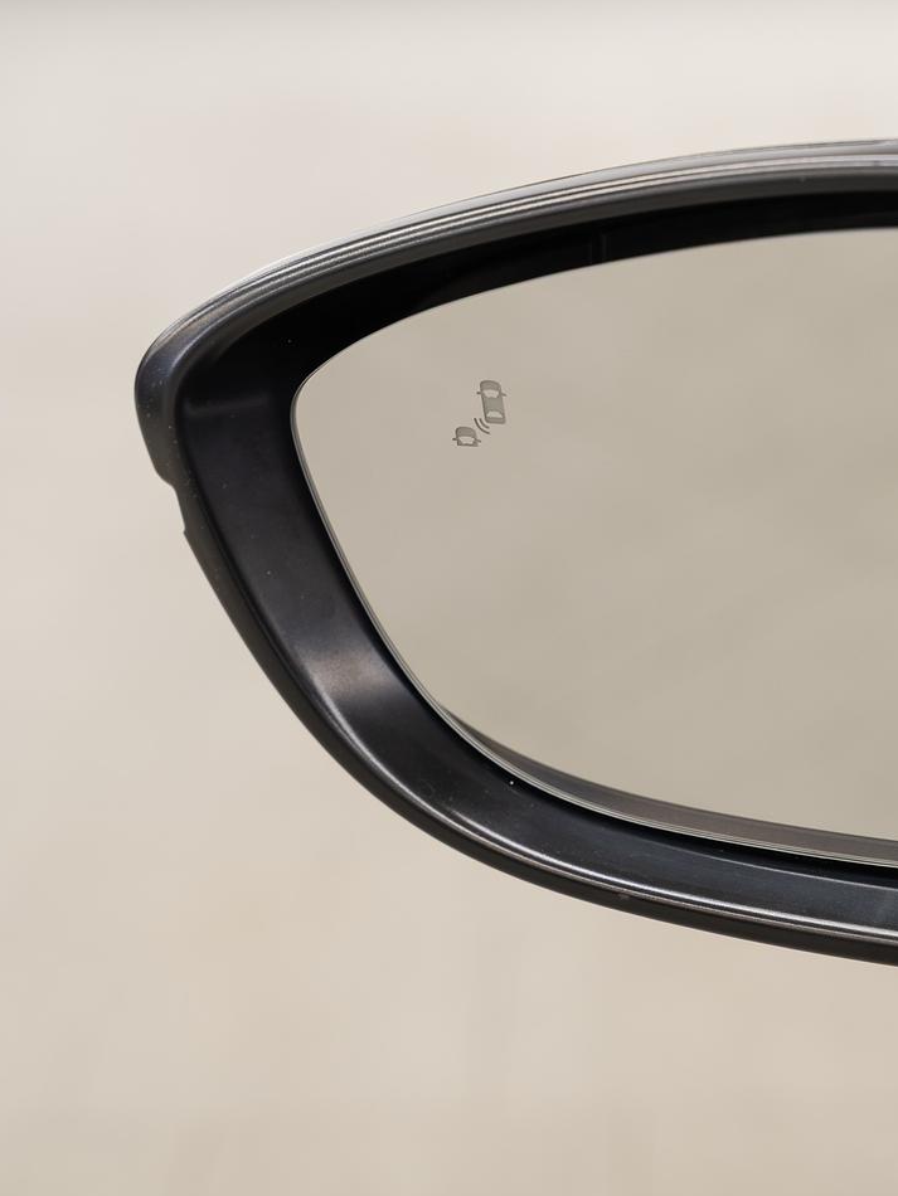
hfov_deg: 14.4
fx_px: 3526
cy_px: 599
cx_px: 713
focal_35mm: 102
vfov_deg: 19.3
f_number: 5.6
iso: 100
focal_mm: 70
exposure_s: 1/2.5
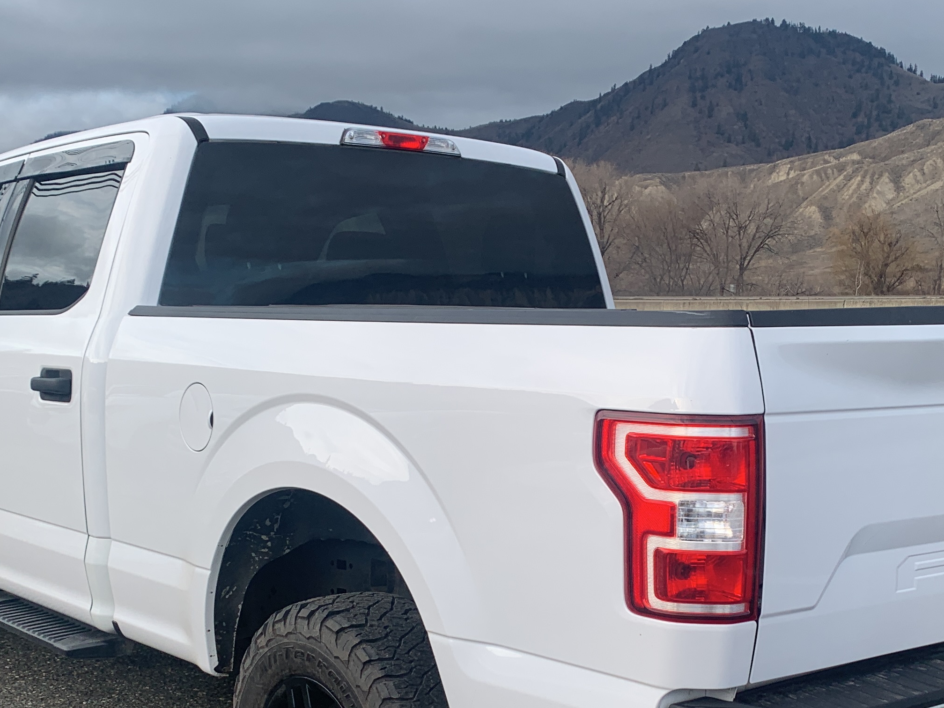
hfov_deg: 36.7
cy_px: 517
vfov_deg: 27.7
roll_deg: +2.2
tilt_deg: -7.7
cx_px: 568
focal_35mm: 52
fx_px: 1418
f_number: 1.8
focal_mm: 4.25
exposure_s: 1/455
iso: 25
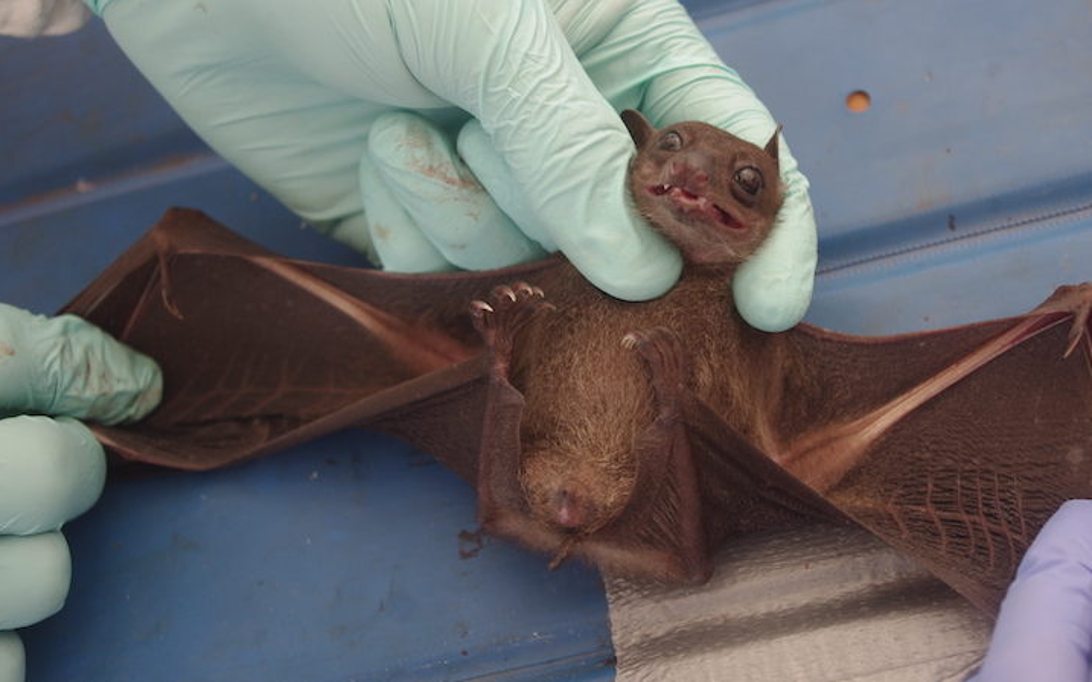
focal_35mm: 59
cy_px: 321
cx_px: 647
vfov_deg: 22.0
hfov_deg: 34.5
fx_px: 1756
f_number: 5
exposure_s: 1/250
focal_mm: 30.63
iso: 200
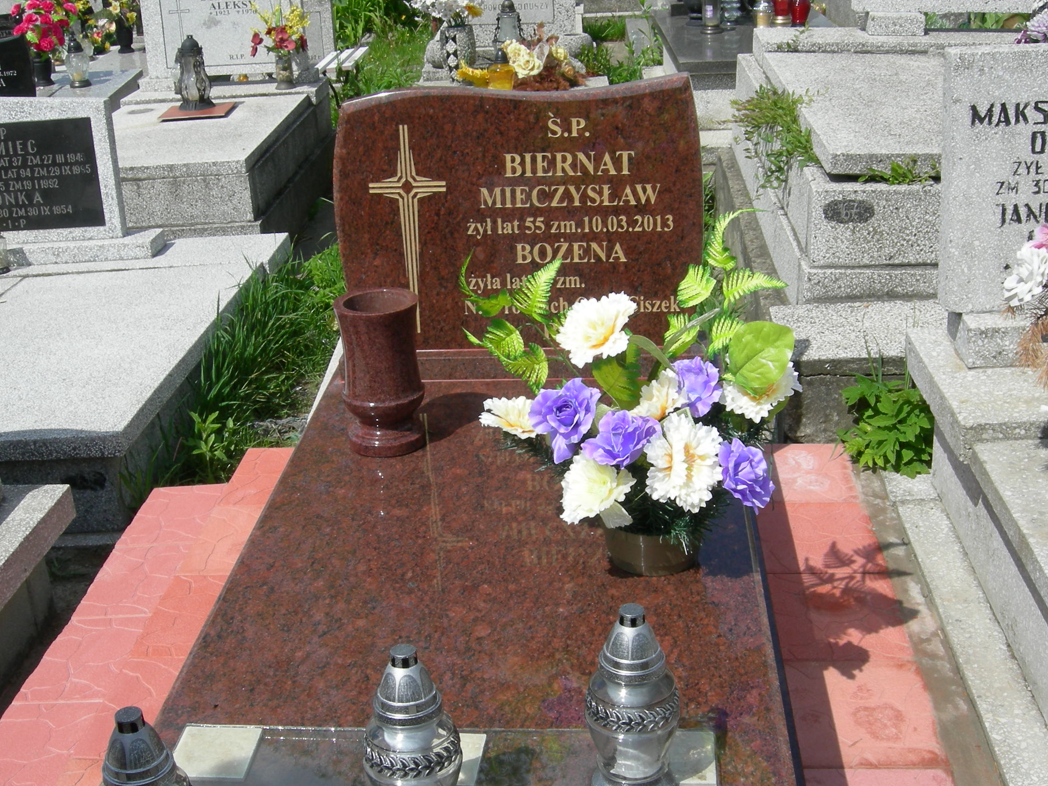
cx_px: 527
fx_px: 1332
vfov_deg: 32.9
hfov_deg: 42.9
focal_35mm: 44
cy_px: 428
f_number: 7
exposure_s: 1/285
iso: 64
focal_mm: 8
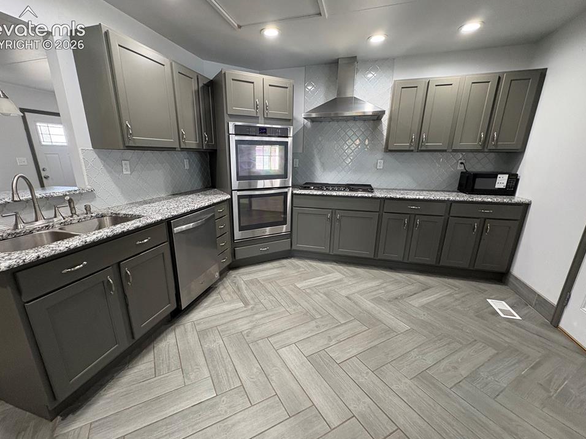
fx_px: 254
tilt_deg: -16.3
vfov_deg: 81.6
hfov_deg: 98.1
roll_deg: +0.2
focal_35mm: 15
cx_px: 280
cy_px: 230
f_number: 2.2
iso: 320
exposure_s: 1/60
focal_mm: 2.22
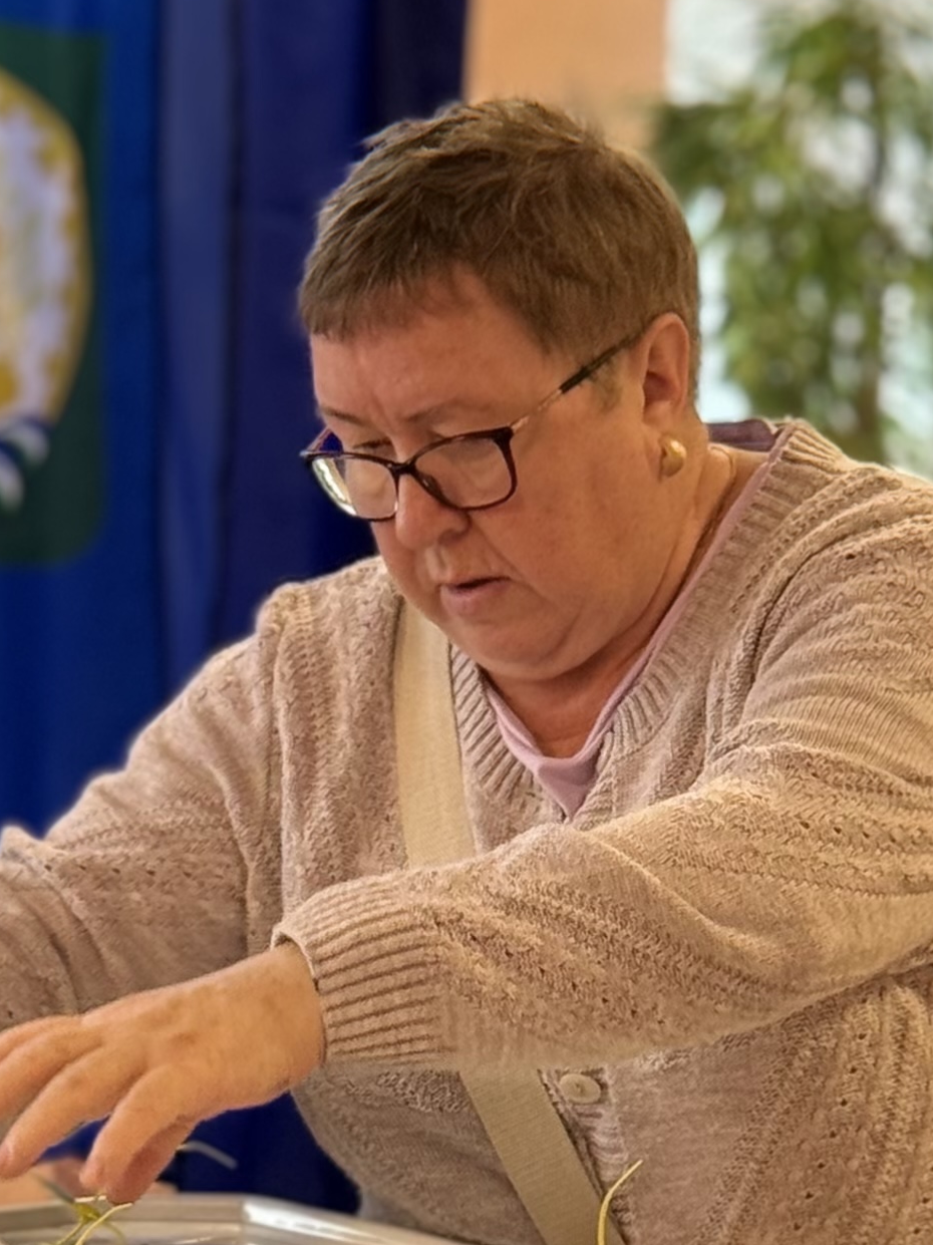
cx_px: 529
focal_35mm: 156
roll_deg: -1.0
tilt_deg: -6.6
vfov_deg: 12.6
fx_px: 5609
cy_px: 1000
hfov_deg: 9.5
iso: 50
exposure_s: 1/50
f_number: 1.78
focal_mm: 6.76
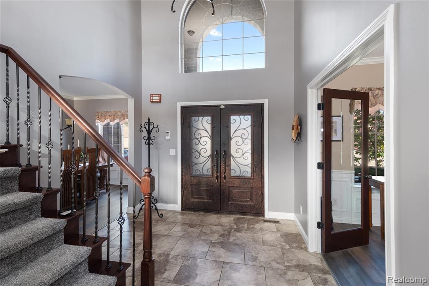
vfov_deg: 70.5
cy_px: 143
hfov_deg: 93.3
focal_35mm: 17
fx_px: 203
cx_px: 214
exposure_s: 1/20
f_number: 9
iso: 320
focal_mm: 17
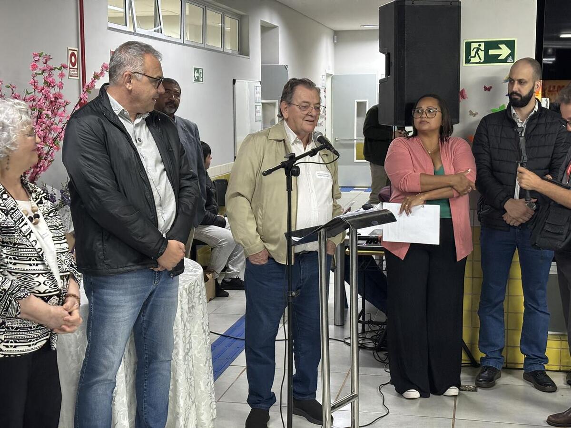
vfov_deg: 28.0
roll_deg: +0.1
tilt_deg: -7.1
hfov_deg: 36.8
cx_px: 286
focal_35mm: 52
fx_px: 858
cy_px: 214
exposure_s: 1/40
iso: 320
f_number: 1.6
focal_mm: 5.96
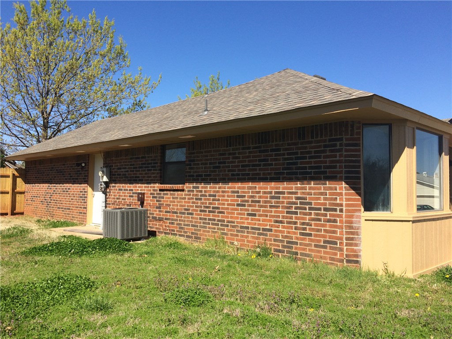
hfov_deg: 61.7
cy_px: 170
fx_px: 379
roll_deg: -1.1
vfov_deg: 48.2
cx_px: 226
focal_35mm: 29
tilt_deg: +1.0
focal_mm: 4.15
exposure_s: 1/1642
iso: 32
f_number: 2.2
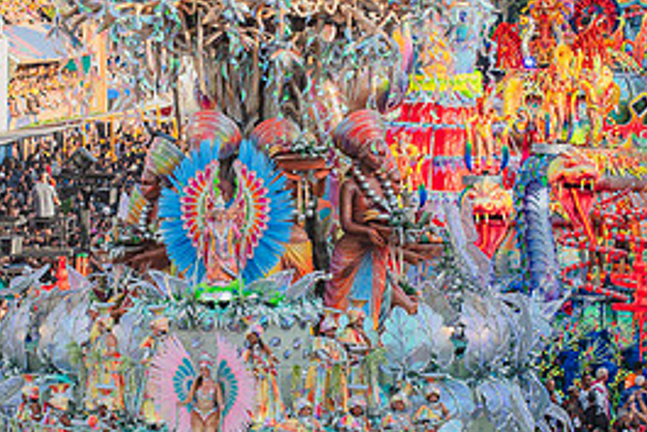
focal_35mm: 274
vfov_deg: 5.0
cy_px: 131
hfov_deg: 7.5
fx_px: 4927
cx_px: 217
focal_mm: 125
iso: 320
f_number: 5.6
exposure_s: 1/640
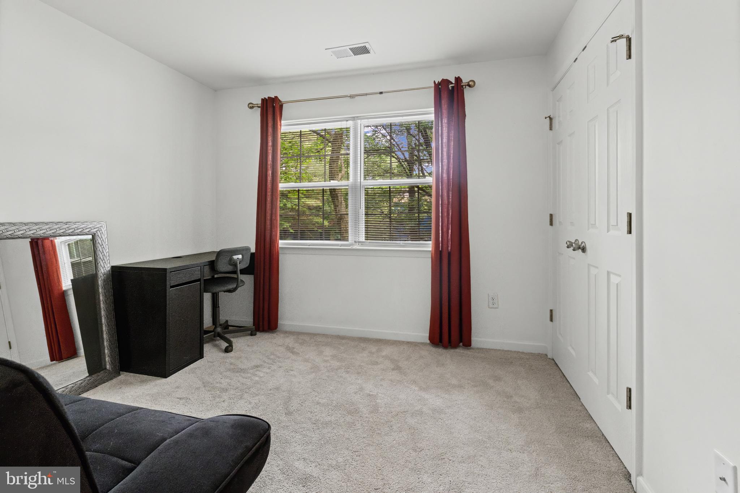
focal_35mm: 16
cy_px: 246
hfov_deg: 96.8
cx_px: 370
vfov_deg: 73.7
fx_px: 329
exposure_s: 1/15
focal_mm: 16
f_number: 7.1
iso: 3200
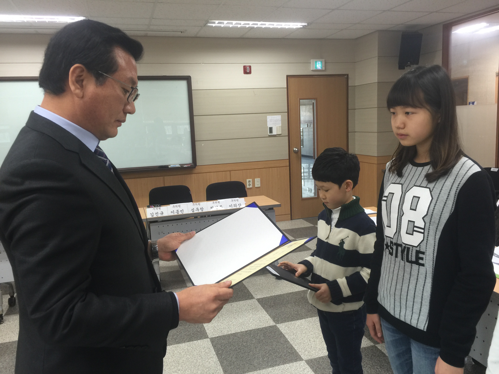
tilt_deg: -9.5
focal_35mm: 29
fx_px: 418
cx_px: 250
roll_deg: +2.0
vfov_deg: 48.2
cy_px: 187
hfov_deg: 61.7
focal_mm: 4.15
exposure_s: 1/15
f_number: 2.2
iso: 32
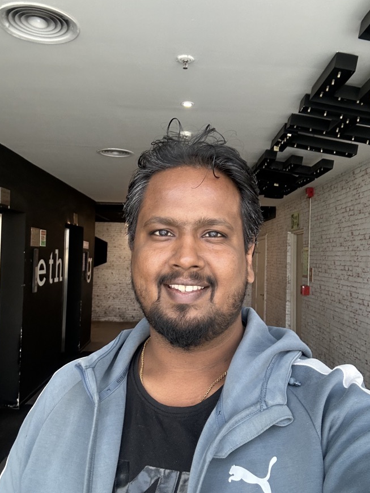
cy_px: 247
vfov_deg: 58.4
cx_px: 187
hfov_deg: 45.4
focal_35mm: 31
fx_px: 442
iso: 80
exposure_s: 1/108
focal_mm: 2.69
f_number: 1.9
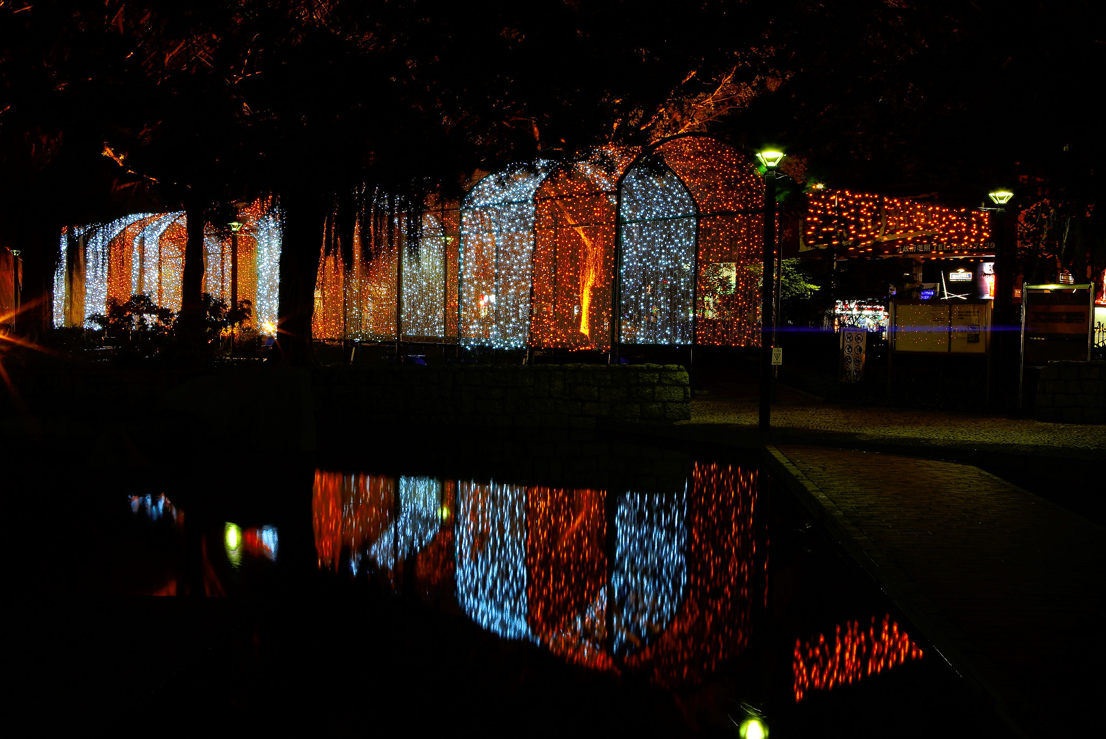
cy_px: 370
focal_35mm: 38
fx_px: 1168
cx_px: 553
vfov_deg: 35.1
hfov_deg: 50.7
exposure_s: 10
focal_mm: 38
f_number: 2.8
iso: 160
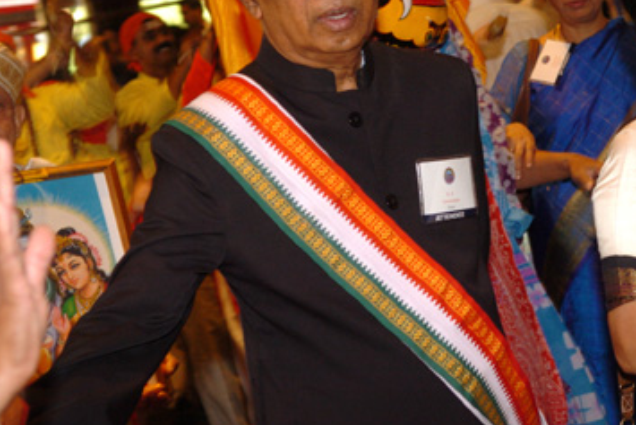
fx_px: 1697
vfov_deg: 14.2
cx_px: 496
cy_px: 117
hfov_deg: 21.0
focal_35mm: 96
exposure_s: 1/30
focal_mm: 38
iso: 400
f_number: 3.5
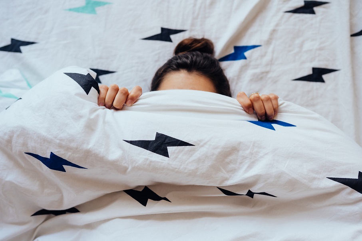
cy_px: 120
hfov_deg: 54.4
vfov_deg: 37.9
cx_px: 181
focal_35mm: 35
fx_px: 352
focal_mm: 35
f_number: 2.5
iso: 640
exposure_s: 1/400
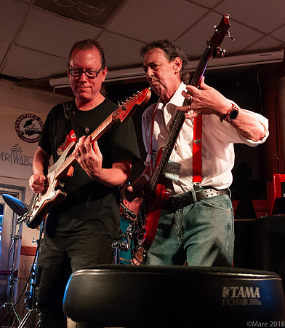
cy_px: 190
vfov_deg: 46.4
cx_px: 111
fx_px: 380
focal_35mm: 38
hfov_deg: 40.9
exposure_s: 1/50
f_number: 6.3
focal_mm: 24
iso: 6400
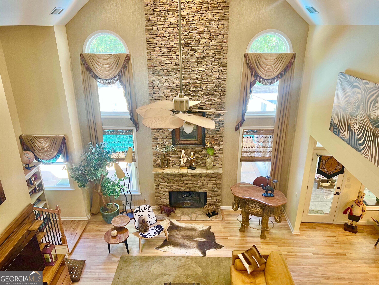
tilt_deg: -22.1
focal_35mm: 26
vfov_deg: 53.1
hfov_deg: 67.3
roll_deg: +0.5
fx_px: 285
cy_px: 142
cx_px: 190
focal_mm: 5.7
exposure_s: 1/60
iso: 100
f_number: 1.5
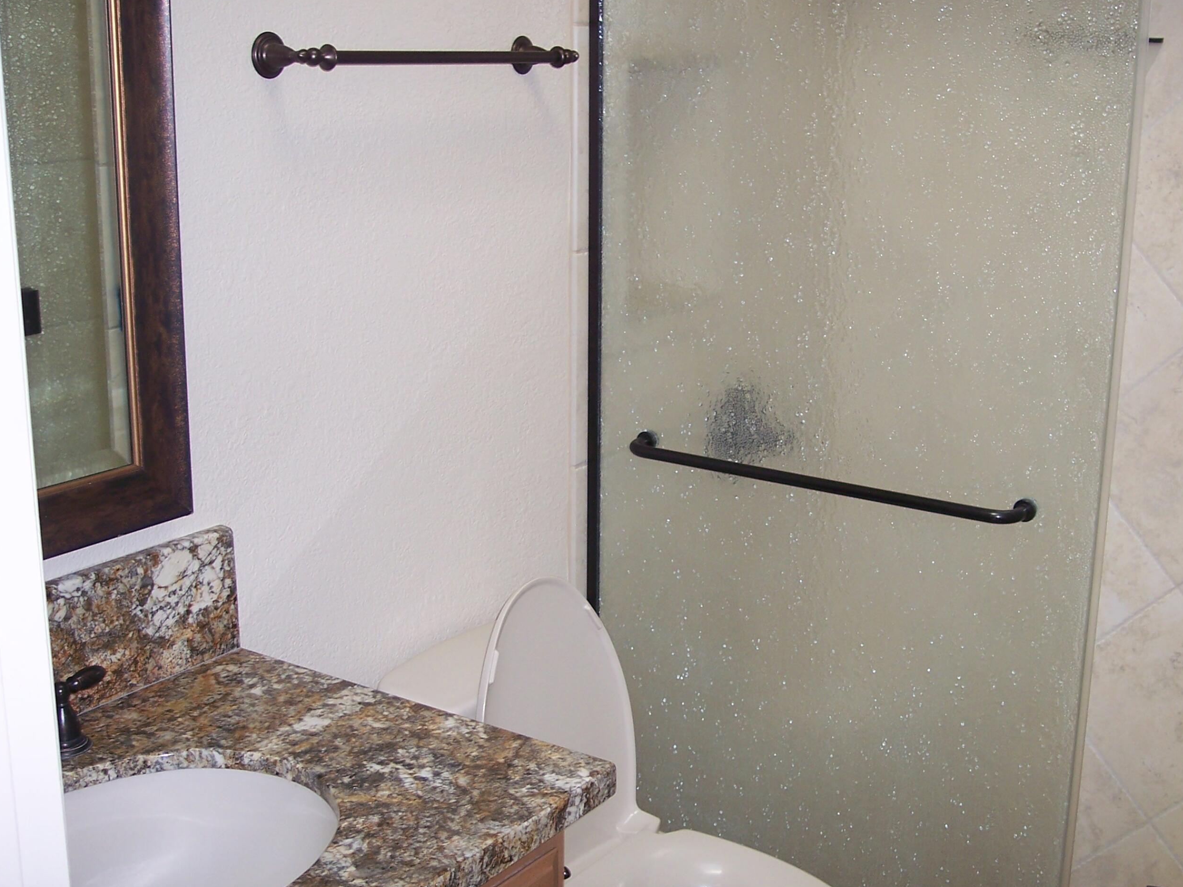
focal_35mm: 47
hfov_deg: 40.3
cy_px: 461
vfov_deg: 30.9
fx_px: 1606
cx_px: 692
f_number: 2.8
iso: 100
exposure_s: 1/60
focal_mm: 8
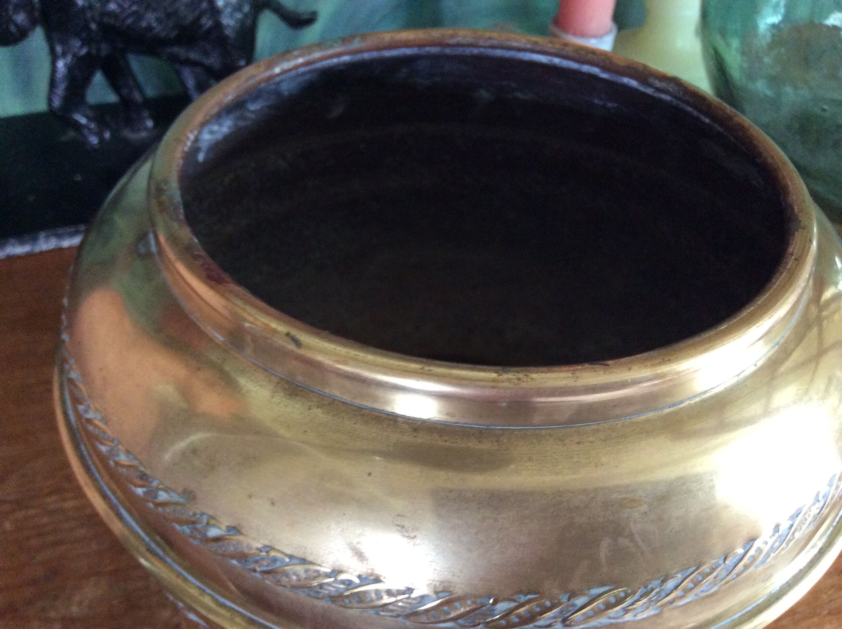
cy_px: 314
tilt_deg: -43.0
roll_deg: -2.0
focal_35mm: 32
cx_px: 421
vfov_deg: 44.1
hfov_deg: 56.9
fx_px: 777
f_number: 2.4
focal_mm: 3.3
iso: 250
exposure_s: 1/20
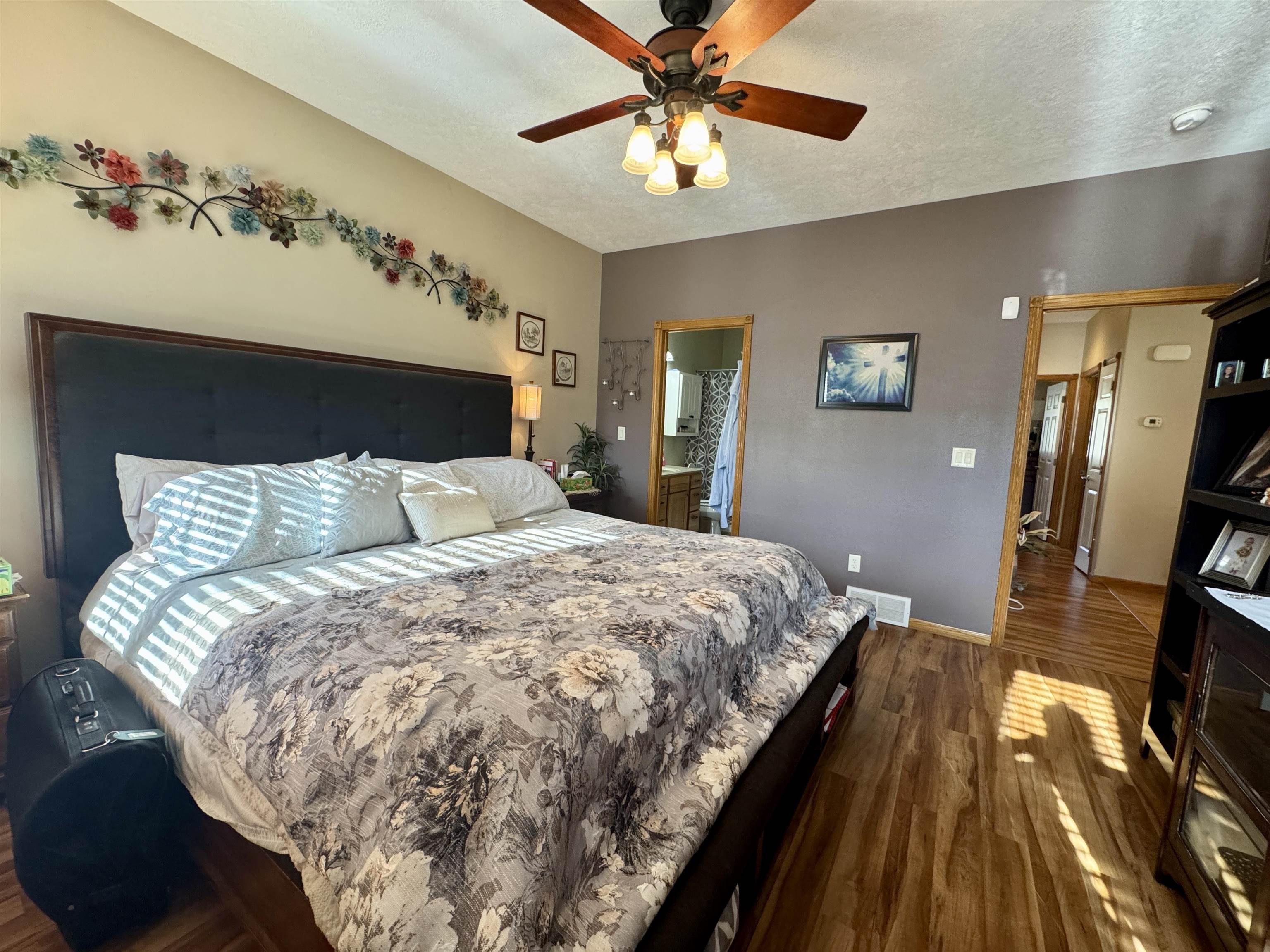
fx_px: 514
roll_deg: -2.7
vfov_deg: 85.7
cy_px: 476
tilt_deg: -4.4
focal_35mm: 14
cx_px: 635
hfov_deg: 102.1
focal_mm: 2.22
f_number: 2.2
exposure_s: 1/120
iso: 250
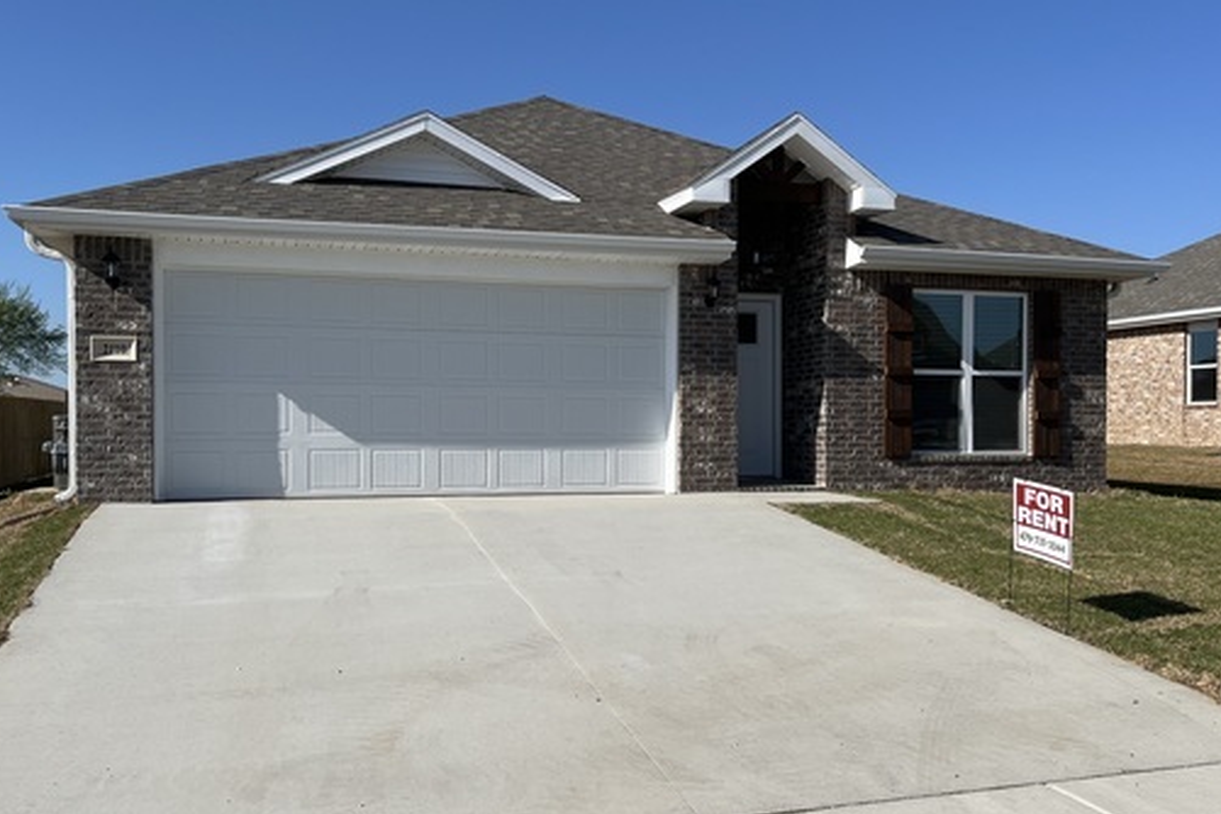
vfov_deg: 36.9
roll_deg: -0.3
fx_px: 1221
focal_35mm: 36
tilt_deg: -0.4
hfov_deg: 53.1
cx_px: 657
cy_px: 434
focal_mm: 5.1
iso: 50
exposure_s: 1/5319
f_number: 1.6
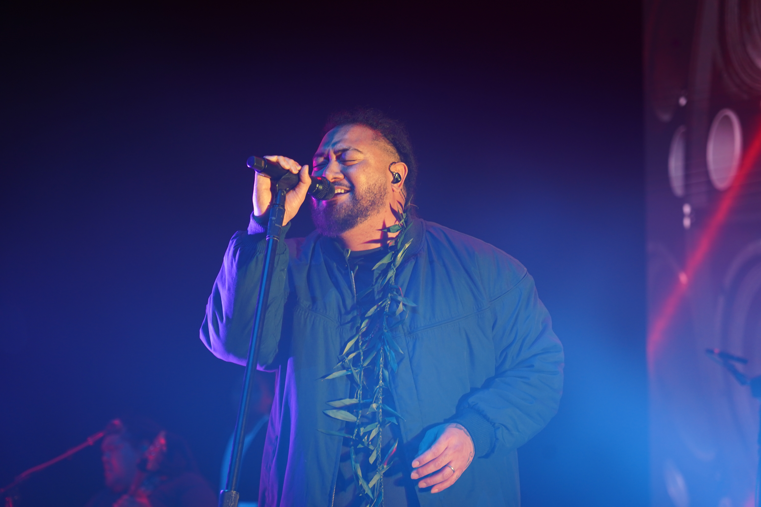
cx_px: 380
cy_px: 254
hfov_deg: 19.5
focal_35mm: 105
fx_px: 2219
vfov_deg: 13.0
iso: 800
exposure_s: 1/125
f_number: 4
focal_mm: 105
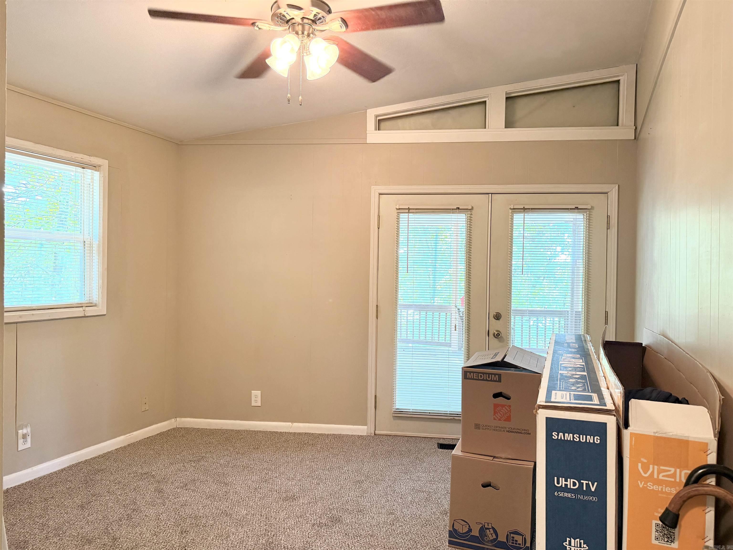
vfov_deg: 56.8
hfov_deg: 71.6
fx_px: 508
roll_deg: -1.3
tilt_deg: -0.1
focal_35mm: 24
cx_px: 366
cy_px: 275
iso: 250
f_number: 1.78
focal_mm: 6.76
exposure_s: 1/60
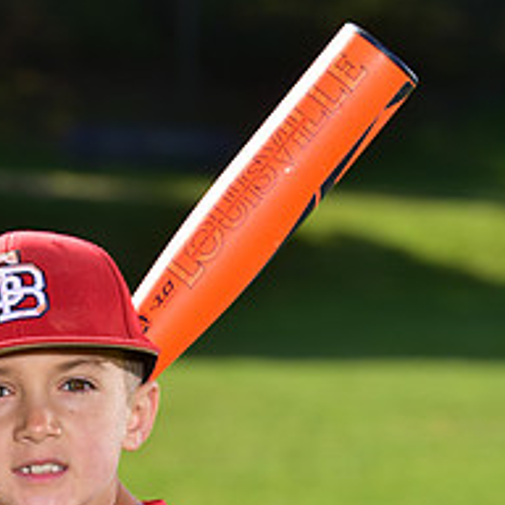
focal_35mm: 283
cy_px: 631
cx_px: 51
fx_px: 4671
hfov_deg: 6.2
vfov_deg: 6.1
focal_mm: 110
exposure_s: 1/250
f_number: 5.6
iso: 80
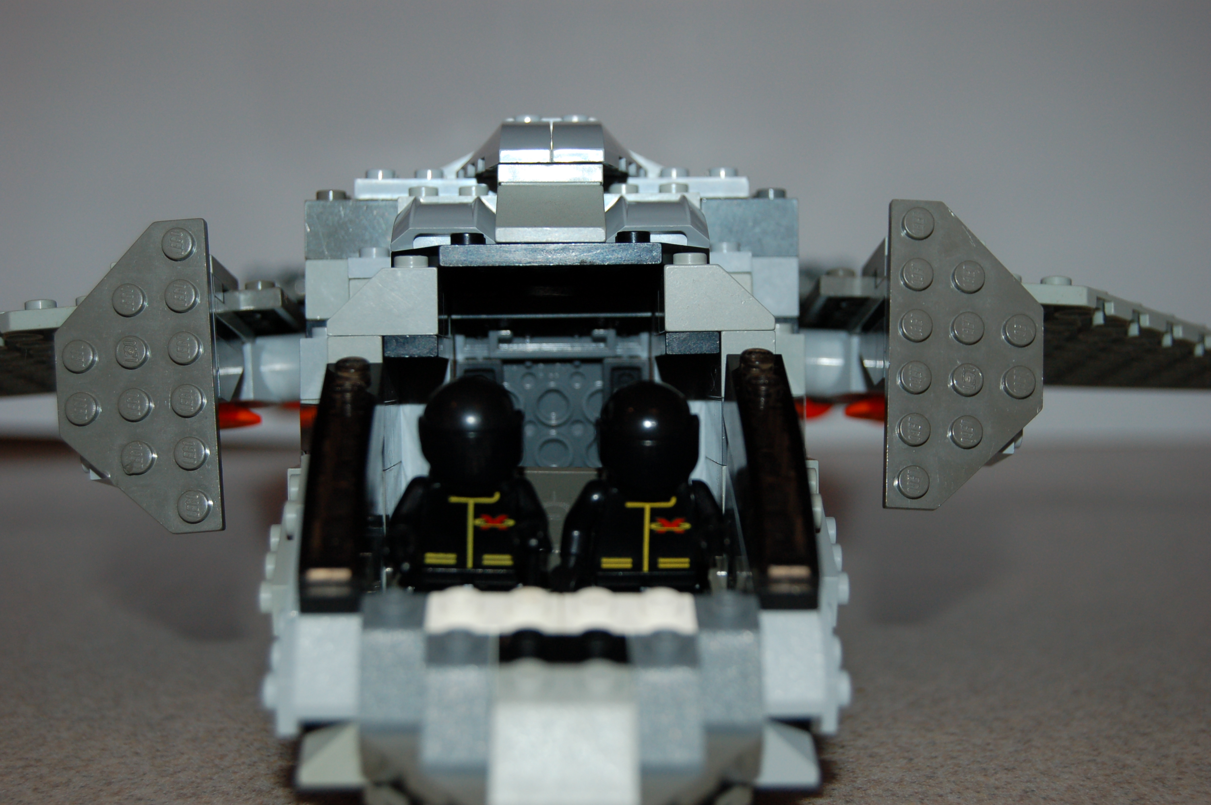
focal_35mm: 63
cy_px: 402
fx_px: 2117
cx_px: 606
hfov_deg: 31.9
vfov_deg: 21.5
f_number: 5.3
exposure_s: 1/60
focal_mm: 42
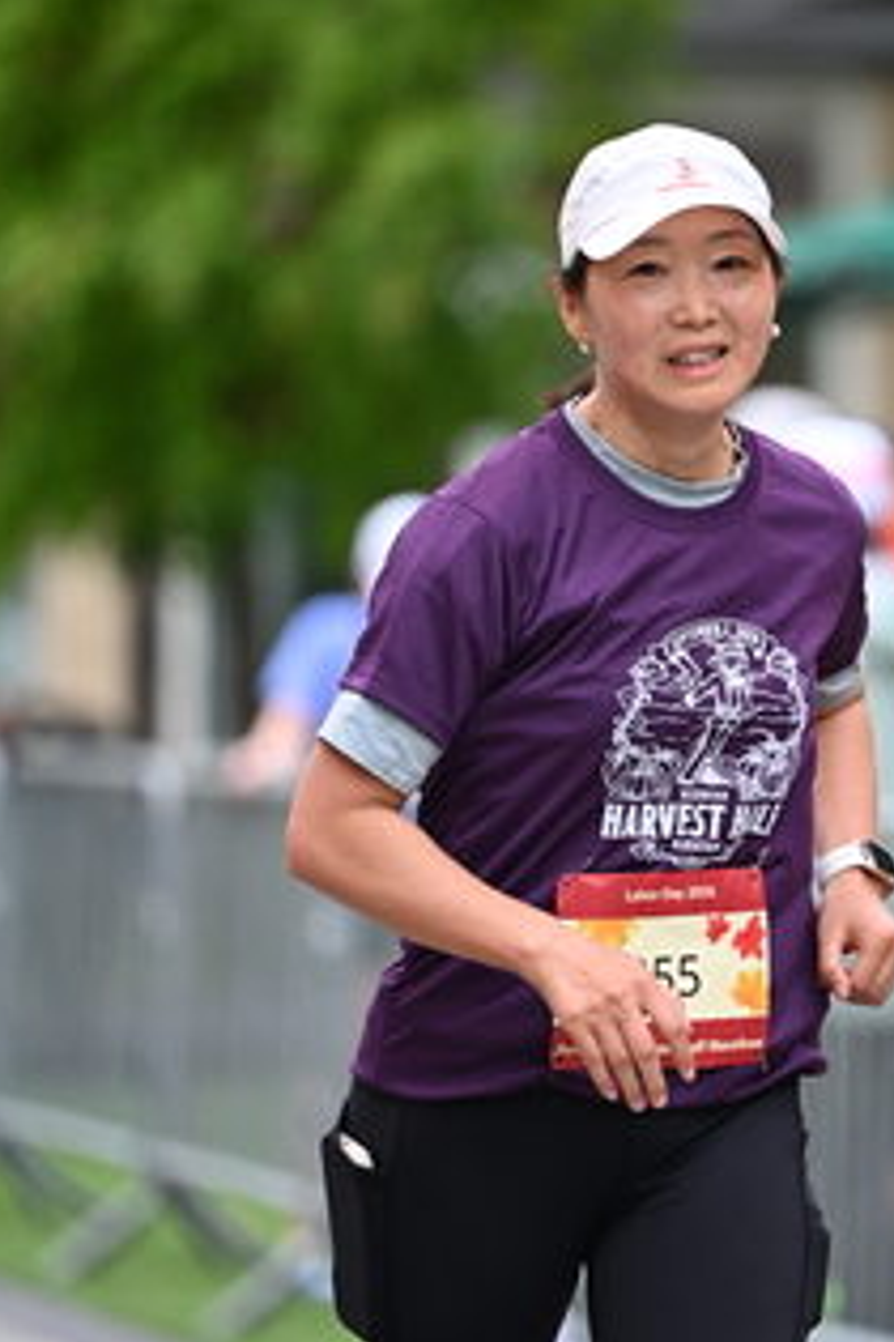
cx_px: 756
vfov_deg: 5.9
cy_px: 575
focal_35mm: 349
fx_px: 12999
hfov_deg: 3.9
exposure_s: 1/2000
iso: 640
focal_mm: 200
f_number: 2.8
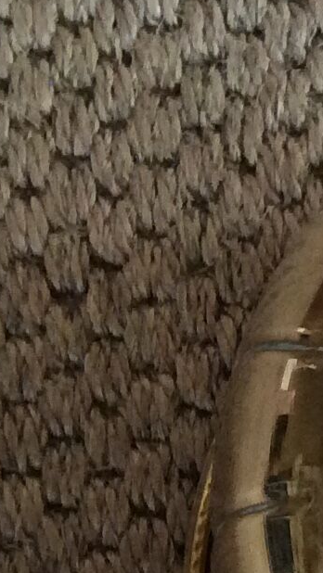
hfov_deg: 8.1
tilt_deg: -81.5
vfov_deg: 14.3
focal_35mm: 146
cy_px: 649
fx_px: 2221
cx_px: 566
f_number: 2.4
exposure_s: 1/25
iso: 125
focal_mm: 3.3
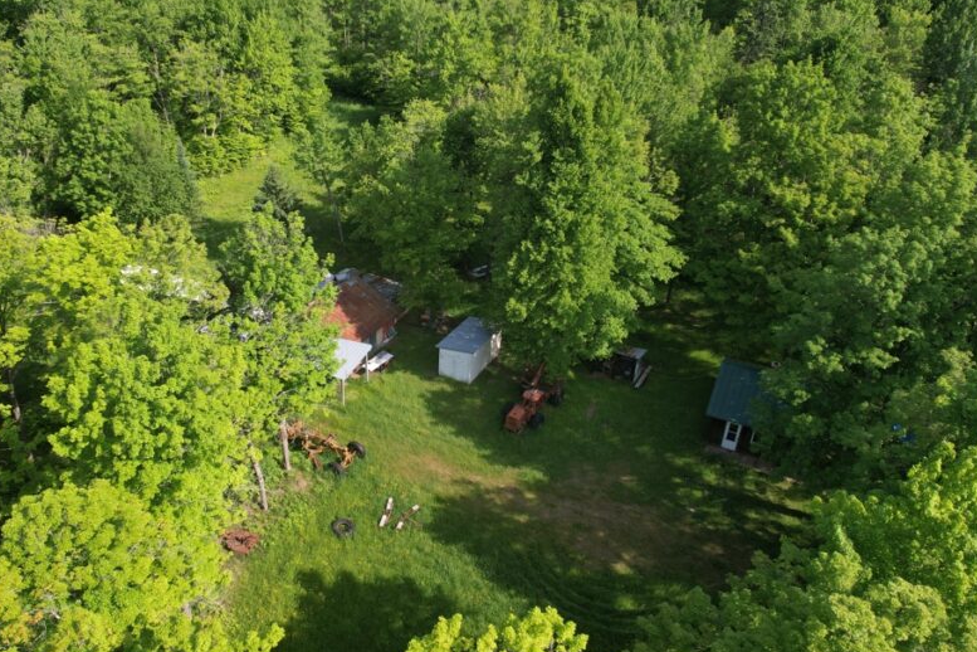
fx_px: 787
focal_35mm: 29
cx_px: 389
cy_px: 329
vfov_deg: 45.0
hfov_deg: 63.1
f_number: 2.8
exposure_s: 1/1250
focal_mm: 8.38
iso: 100
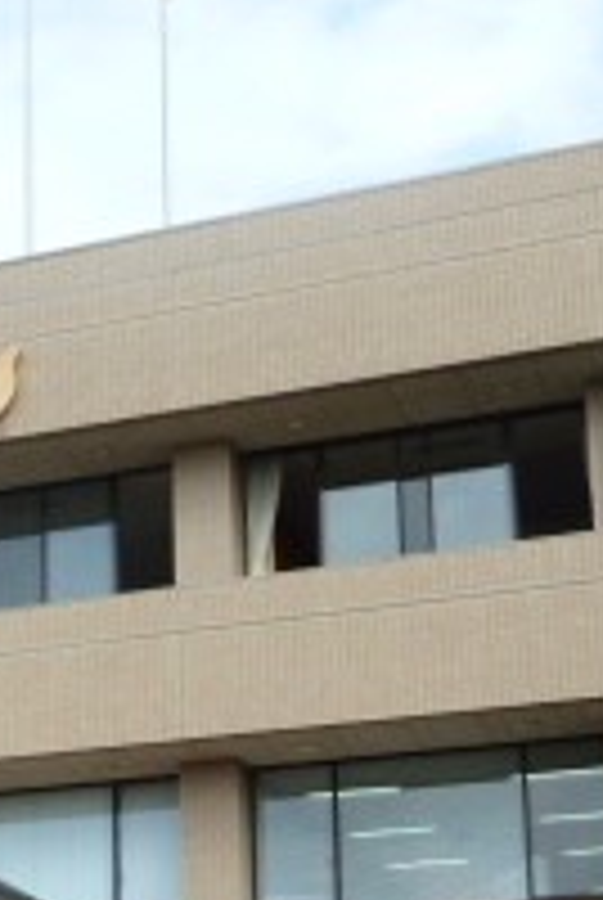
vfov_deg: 23.7
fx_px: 2078
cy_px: 824
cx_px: -144
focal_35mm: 83
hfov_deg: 15.8
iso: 80
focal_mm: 4.1
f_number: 4
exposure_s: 1/320
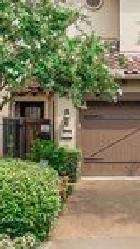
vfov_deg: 38.9
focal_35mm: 52
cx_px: 155
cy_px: 66
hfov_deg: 21.8
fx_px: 343
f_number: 7.1
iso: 500
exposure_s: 1/1250
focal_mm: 10
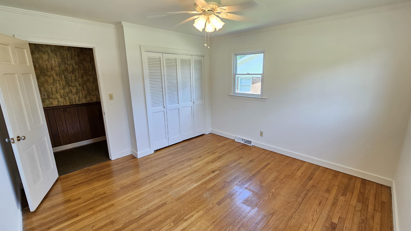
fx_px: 163
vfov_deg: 70.5
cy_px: 117
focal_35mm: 15
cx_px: 213
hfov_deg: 102.9
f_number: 2.2
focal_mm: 2.2
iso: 125
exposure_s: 1/60
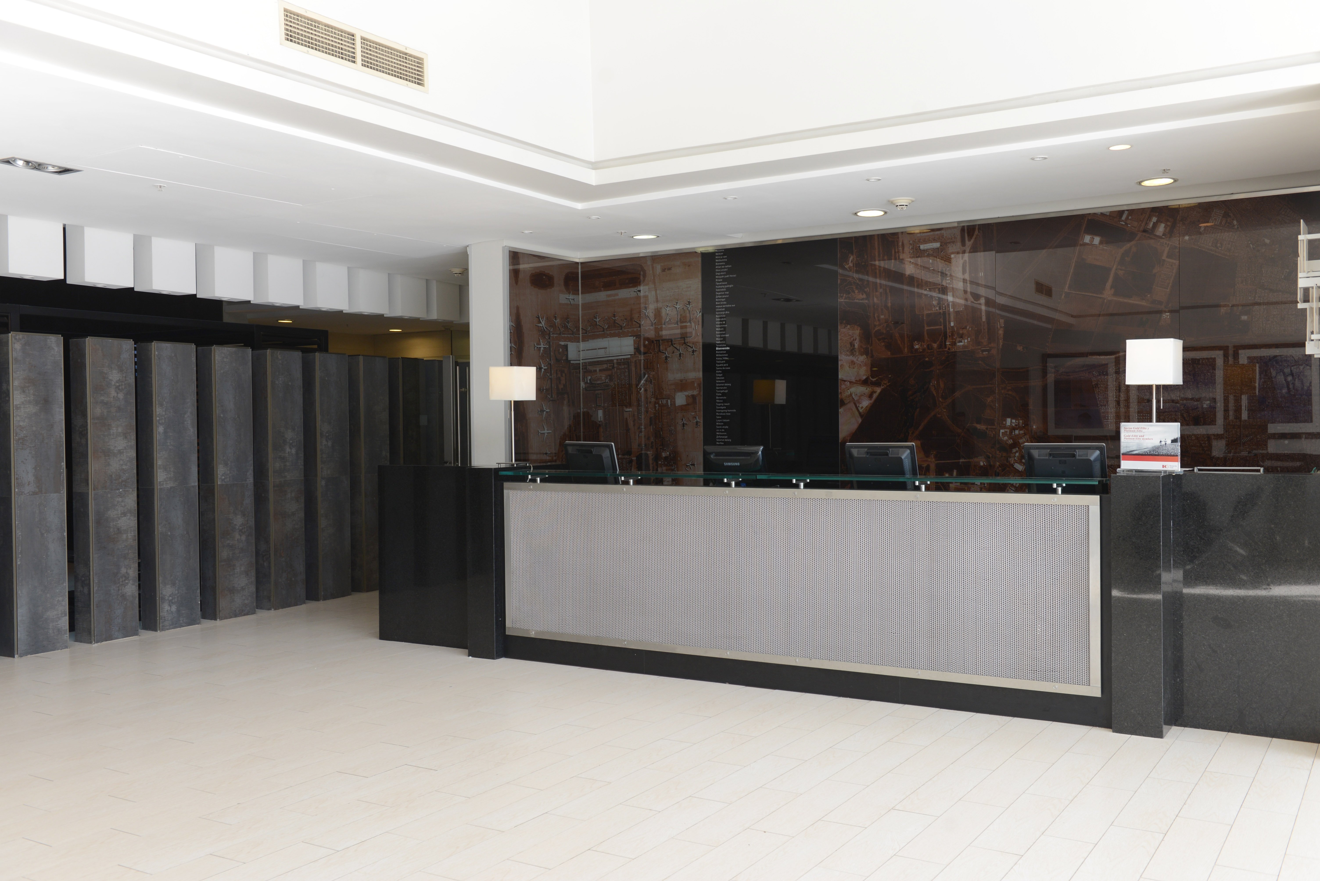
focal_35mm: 34
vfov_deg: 38.9
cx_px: 660
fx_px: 1247
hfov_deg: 55.8
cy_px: 440
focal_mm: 34
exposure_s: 1/80
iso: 320
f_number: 5.6
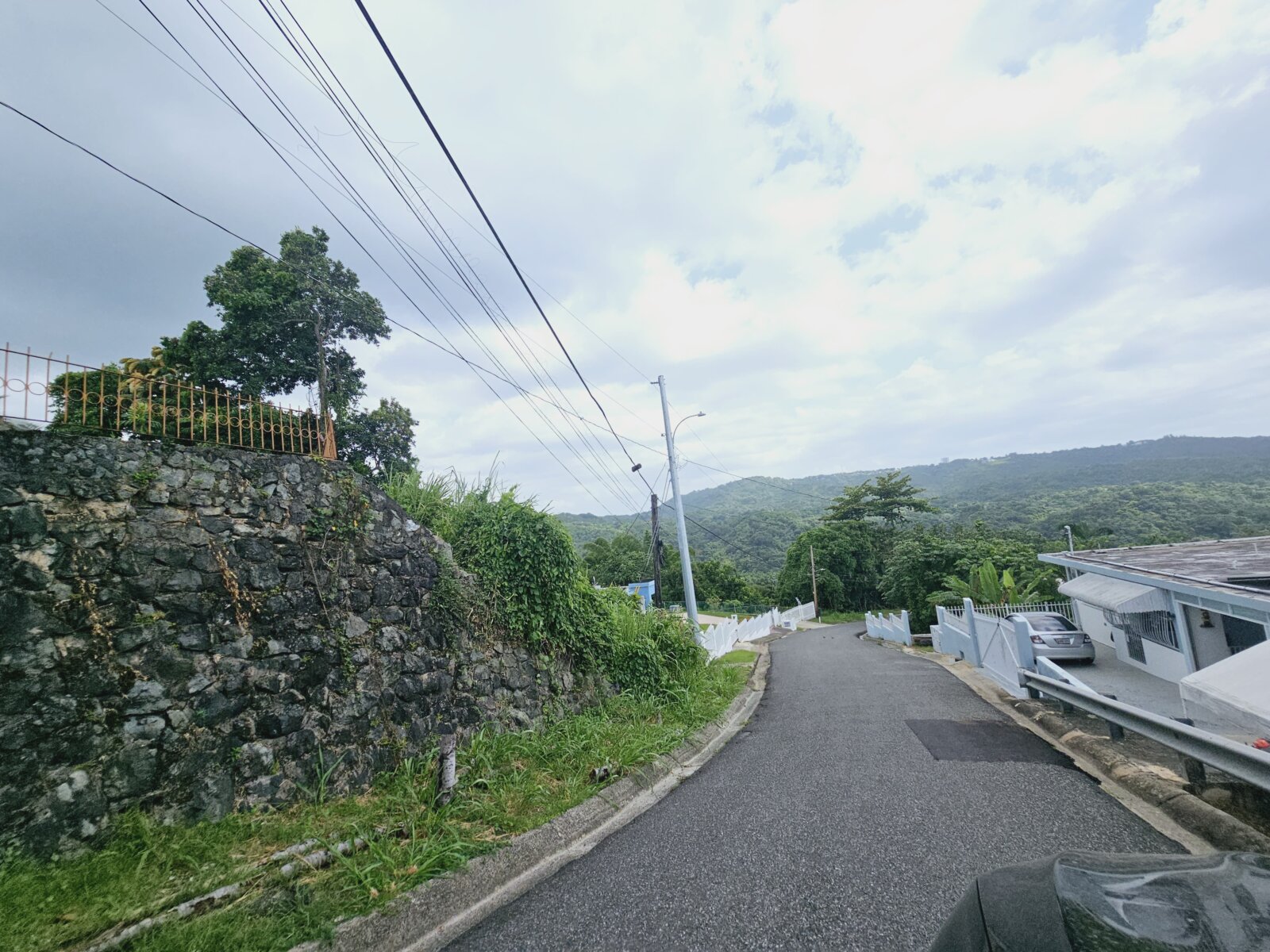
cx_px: 635
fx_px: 477
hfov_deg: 106.2
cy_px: 476
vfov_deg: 89.9
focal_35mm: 13
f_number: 2.2
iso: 50
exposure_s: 1/3126
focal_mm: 2.2
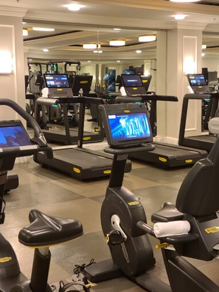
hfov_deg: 26.0
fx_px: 472
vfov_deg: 34.3
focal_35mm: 56
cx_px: 142
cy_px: 130
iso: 400
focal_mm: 5.9
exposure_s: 1/40
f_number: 2
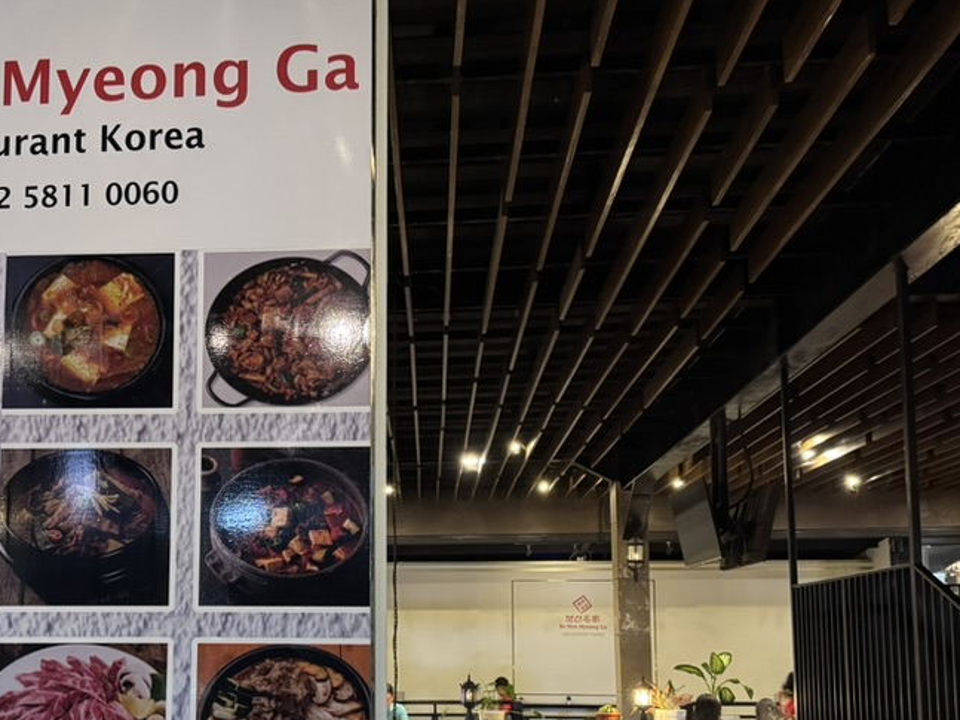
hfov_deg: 48.4
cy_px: 545
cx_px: 346
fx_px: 1054
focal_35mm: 38
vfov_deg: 36.8
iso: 800
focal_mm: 6.76
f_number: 1.78
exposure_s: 1/33
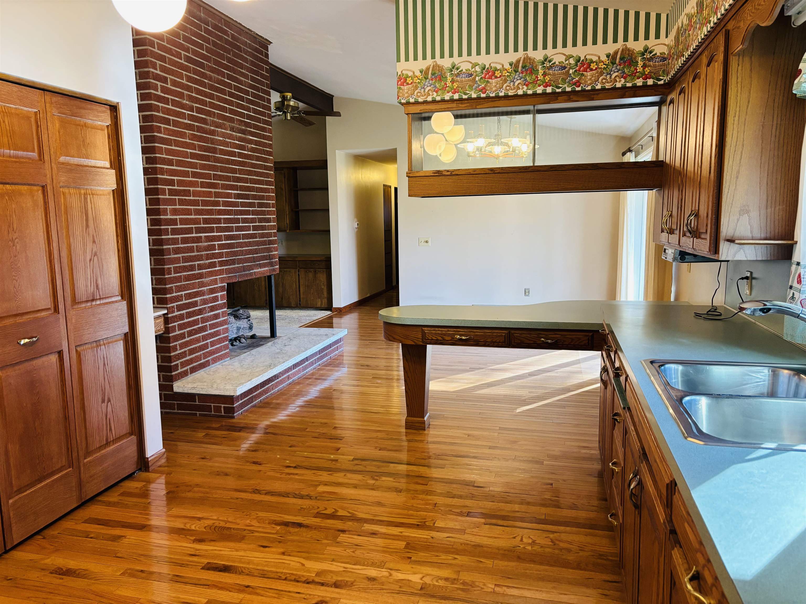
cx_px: 403
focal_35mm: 26
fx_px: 605
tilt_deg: -8.1
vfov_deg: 53.1
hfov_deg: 67.3
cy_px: 302
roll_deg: +0.8
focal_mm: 5.96
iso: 160
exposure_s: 1/60
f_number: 1.6
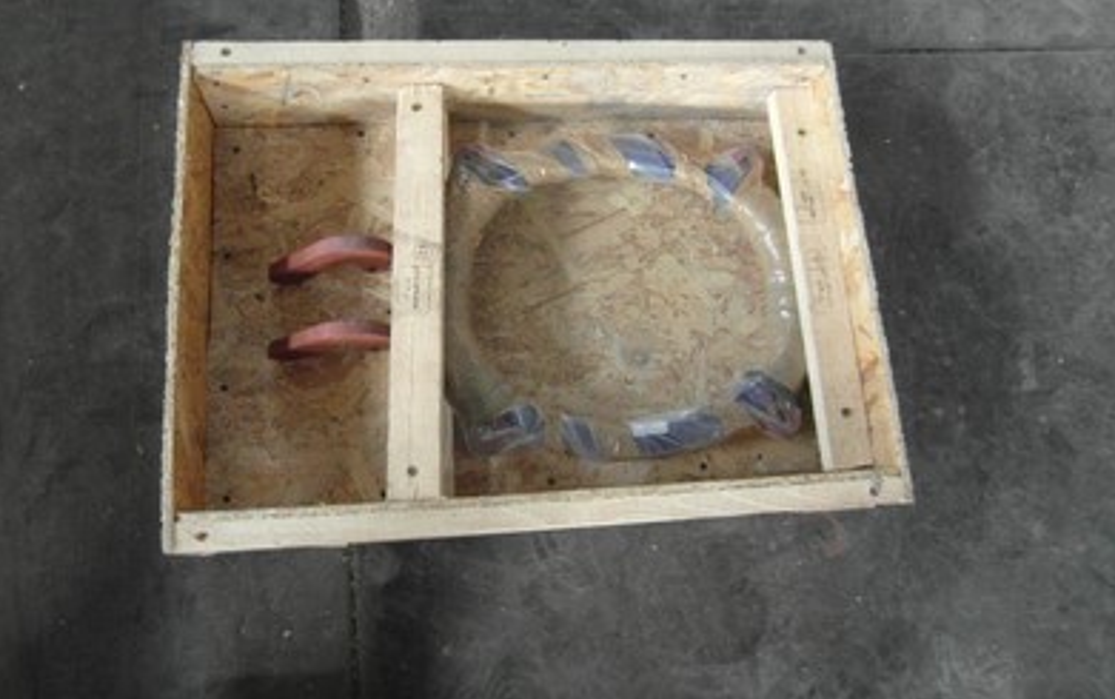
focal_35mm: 26
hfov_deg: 70.4
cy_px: 308
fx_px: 791
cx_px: 548
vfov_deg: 47.6
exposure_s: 1/30
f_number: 3.2
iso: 400
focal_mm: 4
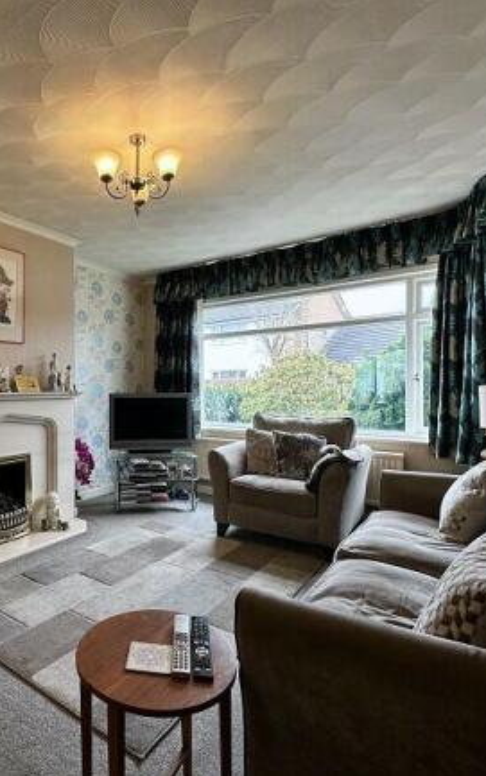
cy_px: 388
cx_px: 118
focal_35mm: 20
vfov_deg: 85.0
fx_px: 423
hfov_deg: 56.6
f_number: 2.2
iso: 40
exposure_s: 1/100
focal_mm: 2.22
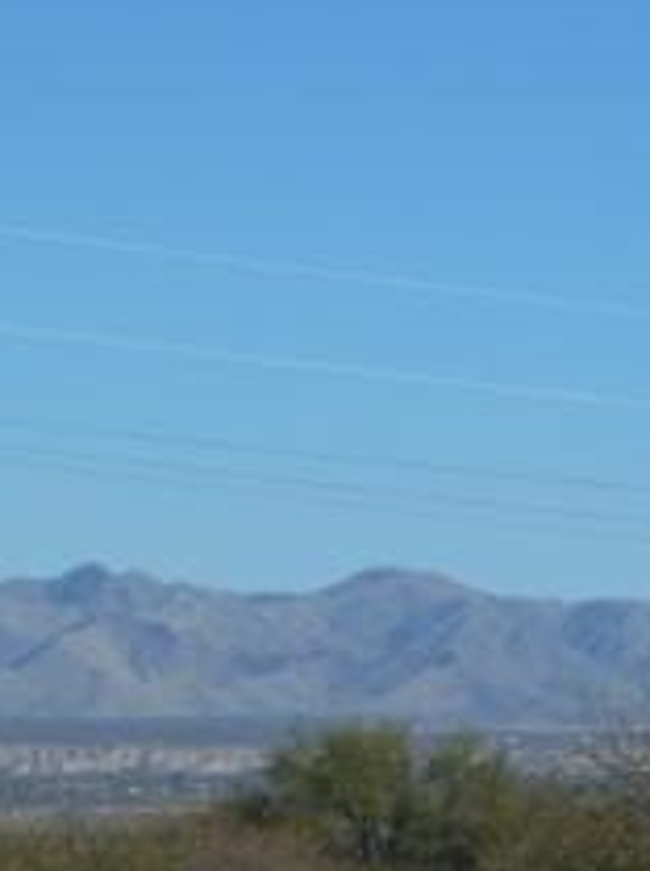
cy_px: 650
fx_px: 6906
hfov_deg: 5.4
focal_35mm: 275
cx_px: 362
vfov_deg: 7.2
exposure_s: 1/500
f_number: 5.6
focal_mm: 21
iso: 80
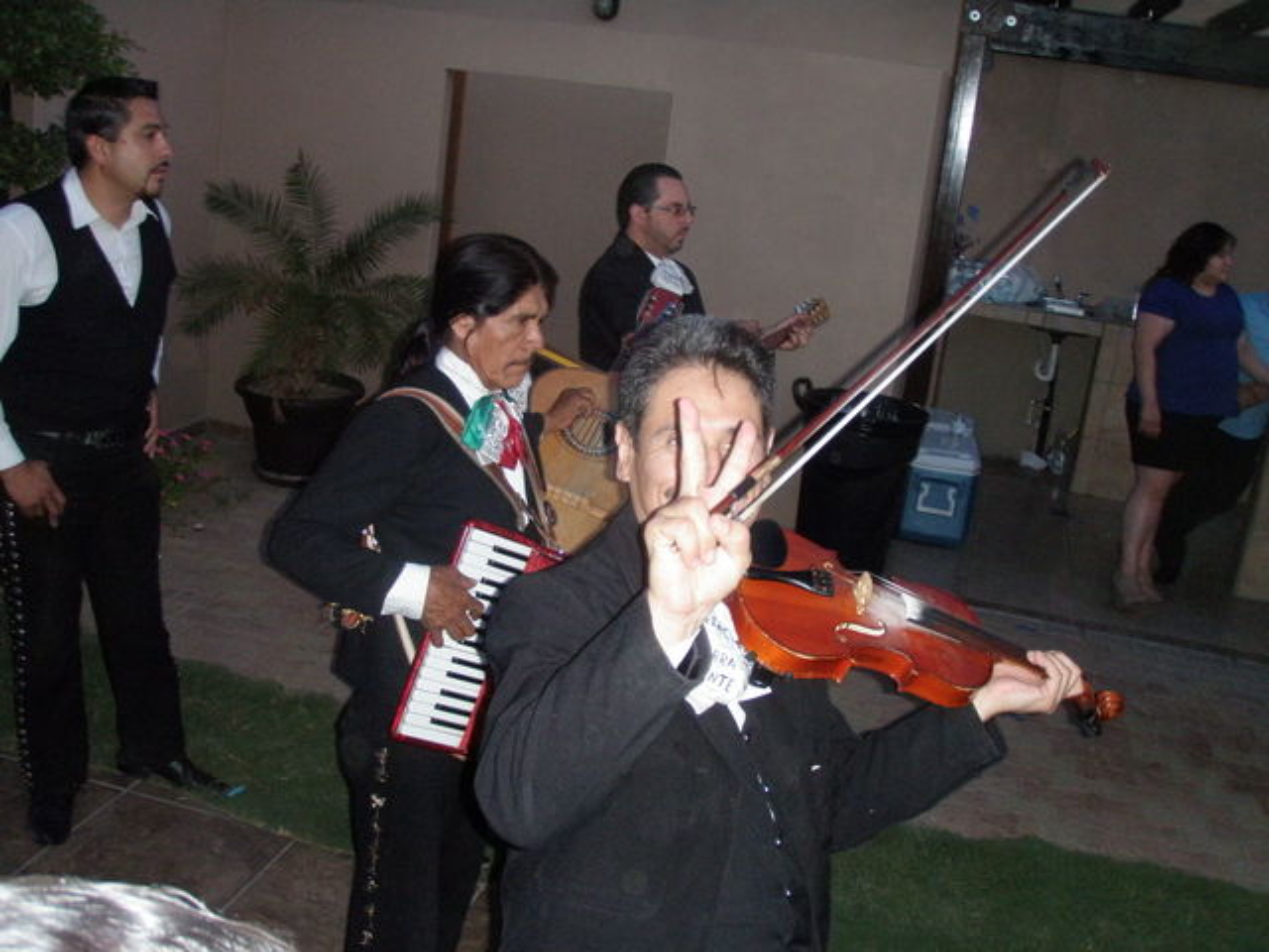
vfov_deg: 37.7
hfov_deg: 49.0
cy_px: 476
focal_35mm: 38
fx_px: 1393
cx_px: 634
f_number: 3.5
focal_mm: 6.7
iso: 320
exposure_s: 1/30
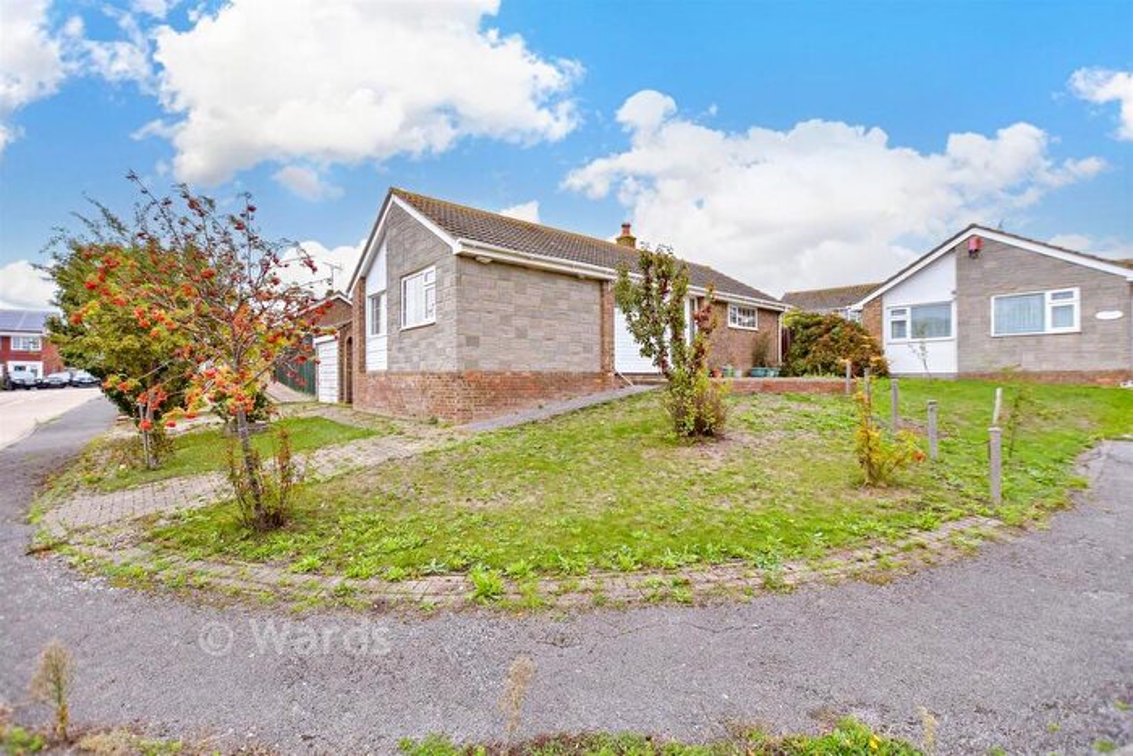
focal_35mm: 15
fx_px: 472
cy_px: 378
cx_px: 566
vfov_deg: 77.4
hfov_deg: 100.4
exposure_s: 1/1000
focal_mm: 10
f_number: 3.5
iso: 400
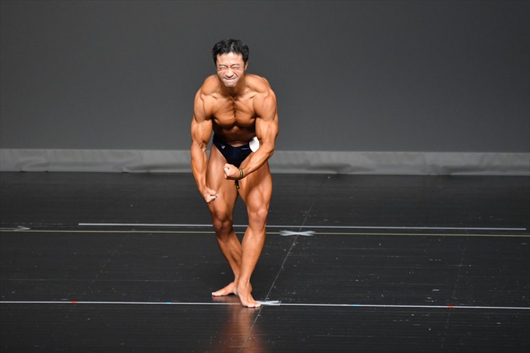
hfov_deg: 5.5
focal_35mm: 375
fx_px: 5518
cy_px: 176
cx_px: 265
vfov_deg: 3.7
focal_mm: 250
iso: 2500
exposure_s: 1/400
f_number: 5.6
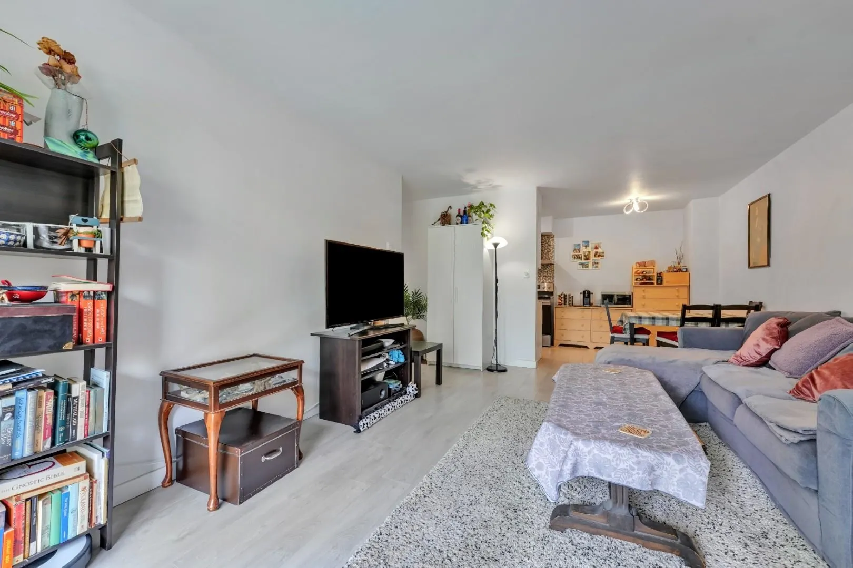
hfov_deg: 104.3
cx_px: 426
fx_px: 332
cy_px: 284
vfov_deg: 81.2
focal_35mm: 14
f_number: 8
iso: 400
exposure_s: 1/15
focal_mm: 14
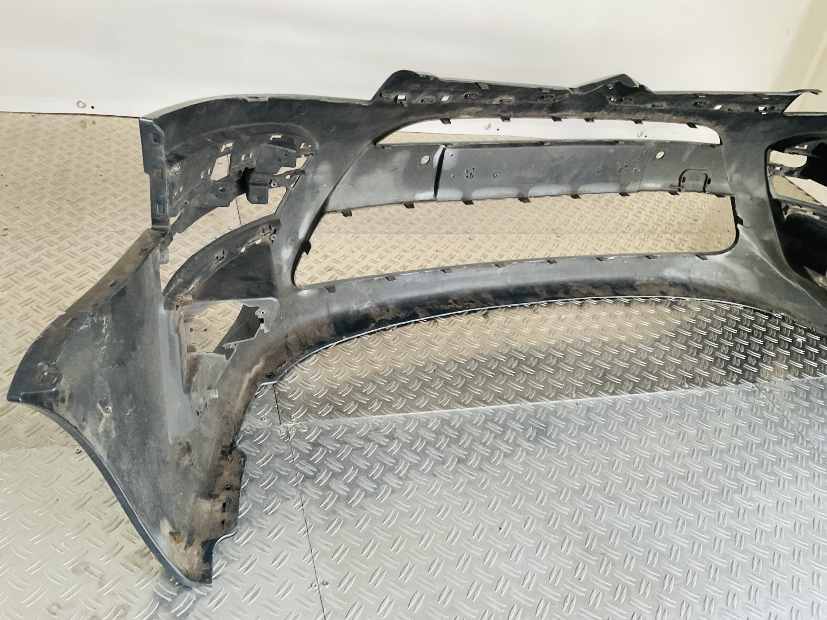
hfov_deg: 61.7
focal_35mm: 29
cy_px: 310
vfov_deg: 48.2
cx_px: 414
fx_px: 693
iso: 250
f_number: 1.8
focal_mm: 3
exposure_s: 1/50
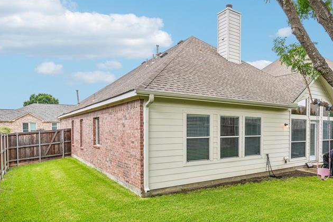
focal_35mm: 26
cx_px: 241
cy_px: 131
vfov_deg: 49.3
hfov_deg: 66.0
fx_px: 240
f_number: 8
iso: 100
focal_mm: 16
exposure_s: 1/125
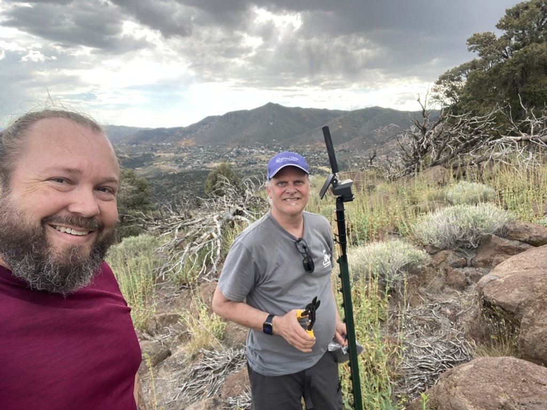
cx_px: 274
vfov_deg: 58.9
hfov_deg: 73.9
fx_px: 363
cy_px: 205
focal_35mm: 23
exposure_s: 1/182
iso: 25
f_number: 2.2
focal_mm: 2.71
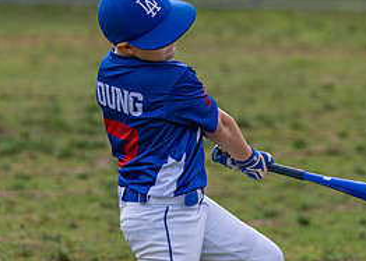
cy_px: 162
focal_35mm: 270
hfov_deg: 7.5
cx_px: 200
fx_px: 2806
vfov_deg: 5.3
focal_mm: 116
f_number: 2.8
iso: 100
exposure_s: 1/1600
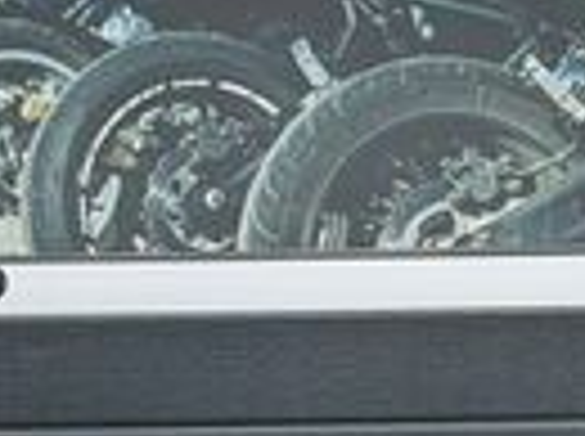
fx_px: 3998
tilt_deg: -9.0
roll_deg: +1.5
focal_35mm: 237
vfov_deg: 6.0
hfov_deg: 8.4
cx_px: 320
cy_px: 984
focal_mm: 6.76
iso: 100
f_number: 1.78
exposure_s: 1/1795
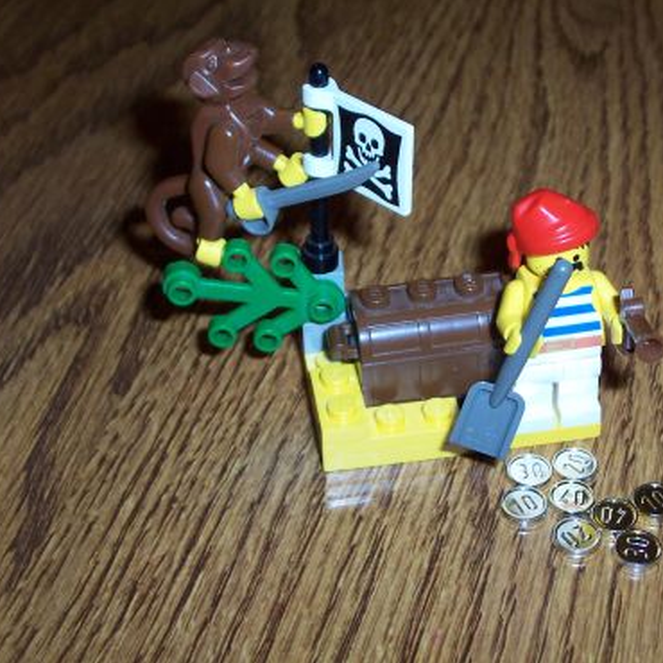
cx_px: 423
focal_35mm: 68
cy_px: 329
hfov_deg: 25.3
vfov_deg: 25.4
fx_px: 1474
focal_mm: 8.6
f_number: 3.4
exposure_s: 1/60
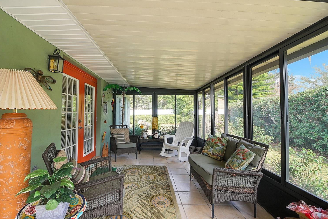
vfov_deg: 73.7
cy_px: 113
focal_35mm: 16
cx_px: 156
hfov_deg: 96.7
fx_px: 146
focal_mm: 10
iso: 200
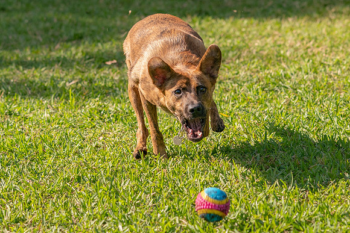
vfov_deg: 9.0
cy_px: 22
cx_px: 144
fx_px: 1480
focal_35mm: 152
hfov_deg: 13.5
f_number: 4
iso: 800
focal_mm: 70
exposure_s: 1/3200
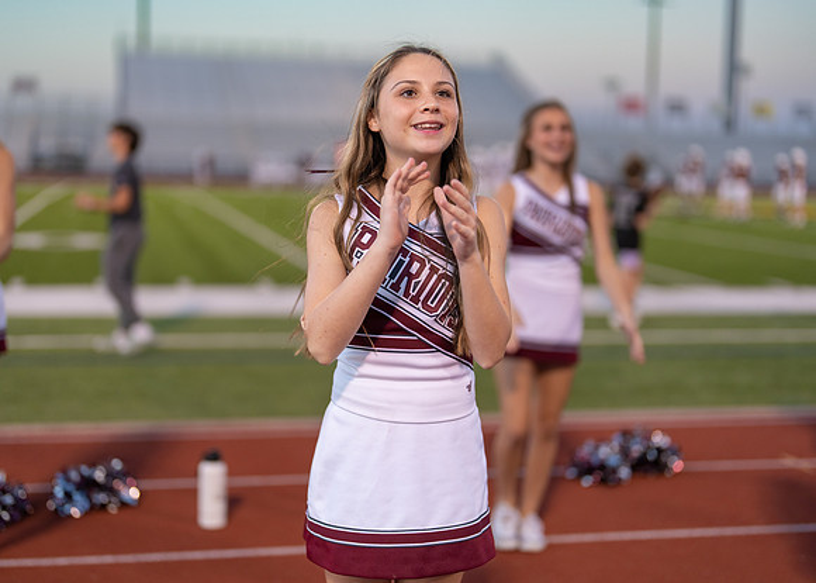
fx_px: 1271
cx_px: 389
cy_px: 281
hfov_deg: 35.6
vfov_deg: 25.8
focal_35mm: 55
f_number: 1.2
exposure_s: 1/1000
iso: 400
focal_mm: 50
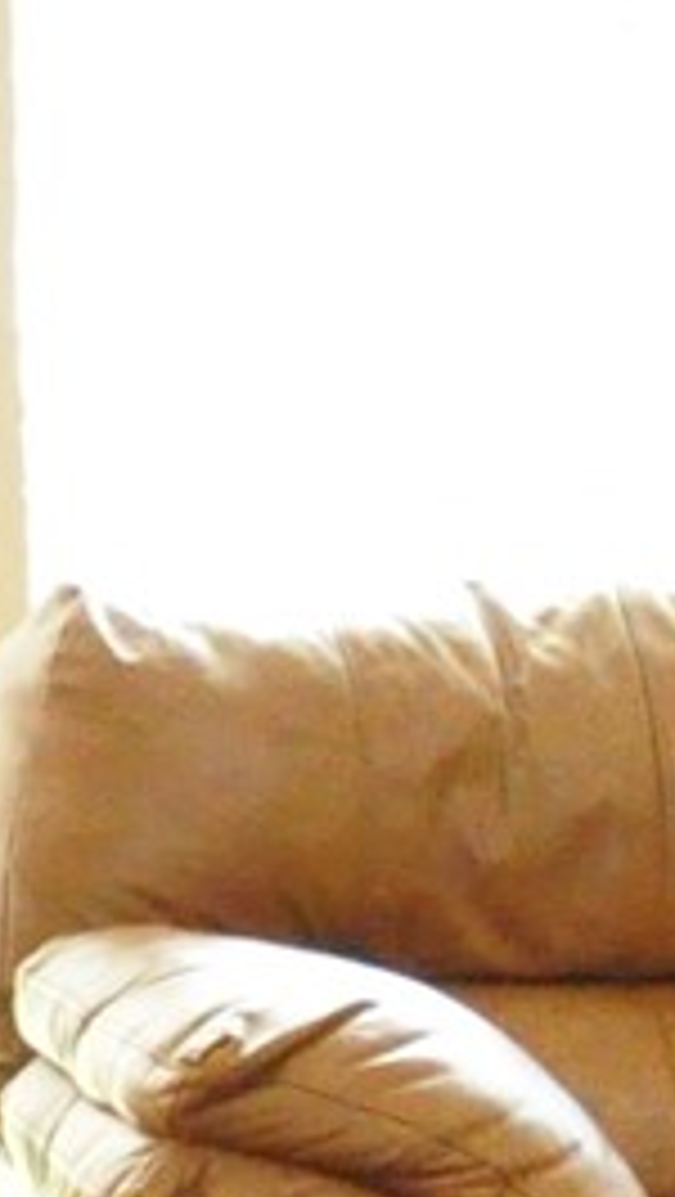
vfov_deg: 9.2
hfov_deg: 4.9
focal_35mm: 231
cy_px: 1415
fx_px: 7336
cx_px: 2236
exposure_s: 1/200
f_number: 3.5
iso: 3200
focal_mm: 18
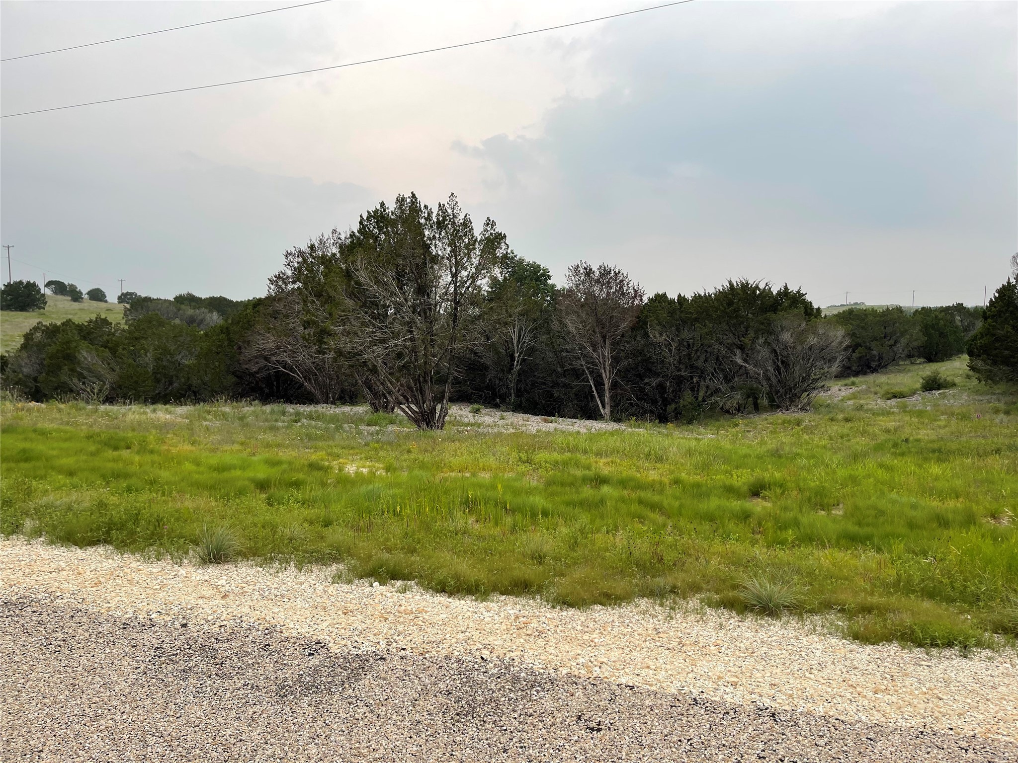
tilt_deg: -6.4
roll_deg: -0.4
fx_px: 735
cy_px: 382
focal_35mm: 25
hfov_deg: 69.4
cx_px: 509
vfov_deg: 54.9
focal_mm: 5.1
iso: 32
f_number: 1.6
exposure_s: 1/153
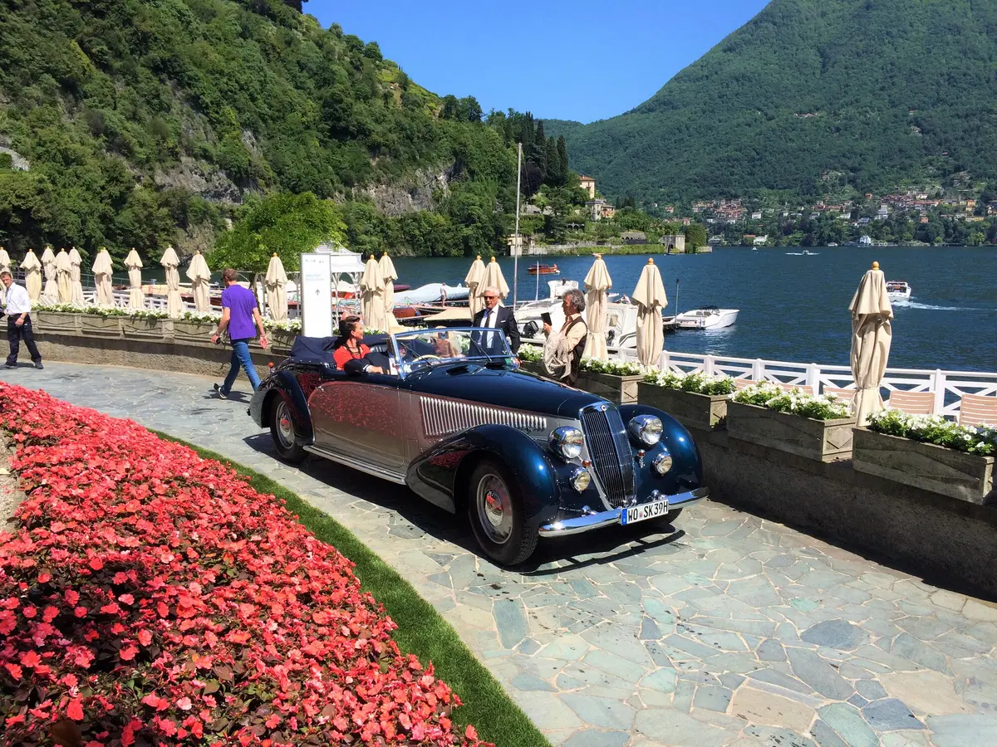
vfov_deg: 48.2
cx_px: 498
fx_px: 835
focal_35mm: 29
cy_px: 374
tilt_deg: -7.3
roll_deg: +0.8
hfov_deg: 61.7
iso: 32
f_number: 2.2
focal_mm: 4.15
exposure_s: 1/2053
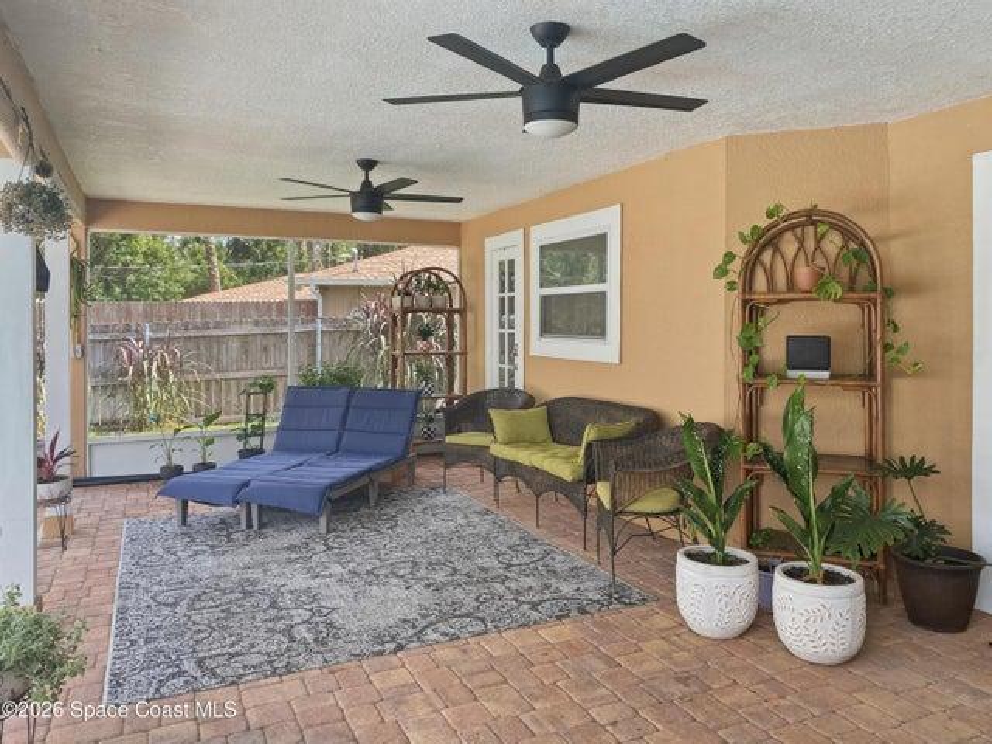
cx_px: 496
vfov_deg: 53.1
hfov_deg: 67.3
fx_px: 745
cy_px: 372
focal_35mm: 26
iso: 40
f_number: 1.8
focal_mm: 4.2
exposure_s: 1/121
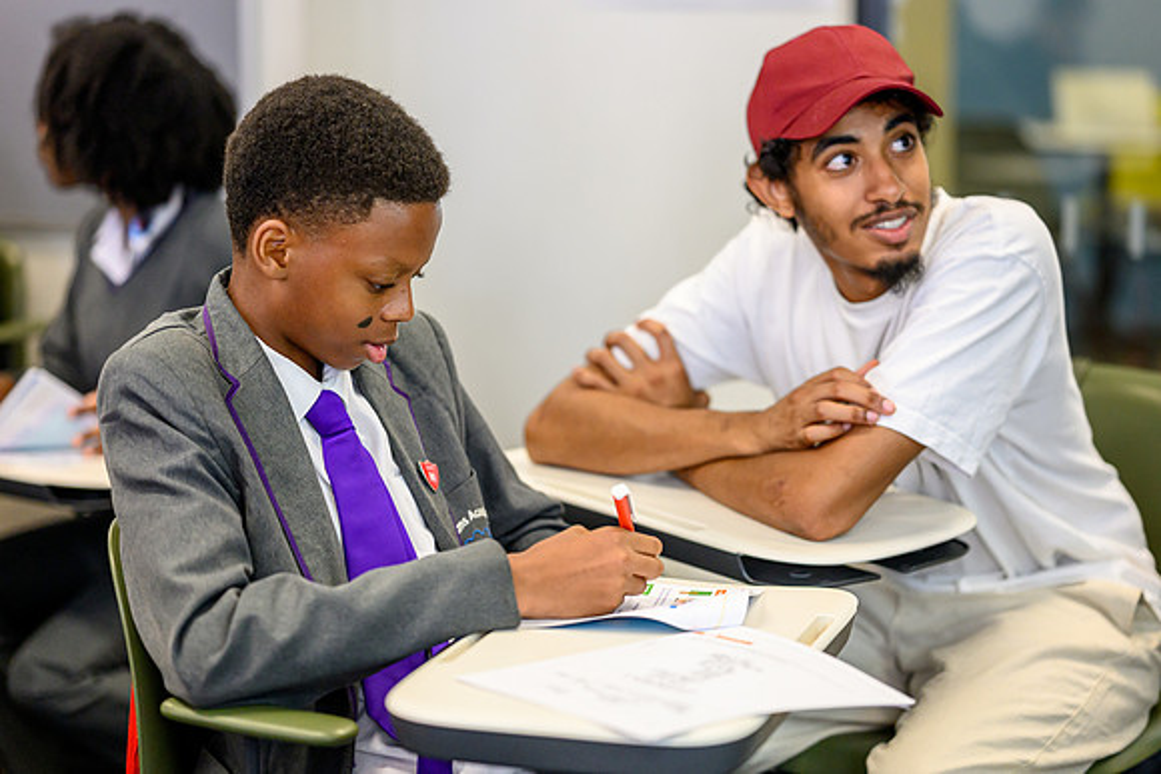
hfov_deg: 23.6
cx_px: 580
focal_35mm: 86
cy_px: 387
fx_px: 2775
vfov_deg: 15.9
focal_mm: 85
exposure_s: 1/640
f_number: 1.8
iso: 2200
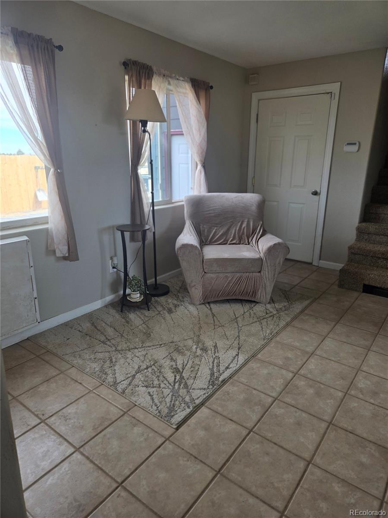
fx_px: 344
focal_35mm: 23
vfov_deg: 73.9
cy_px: 259
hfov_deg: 58.9
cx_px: 194
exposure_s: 1/163
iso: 25
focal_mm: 5.4
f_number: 1.8
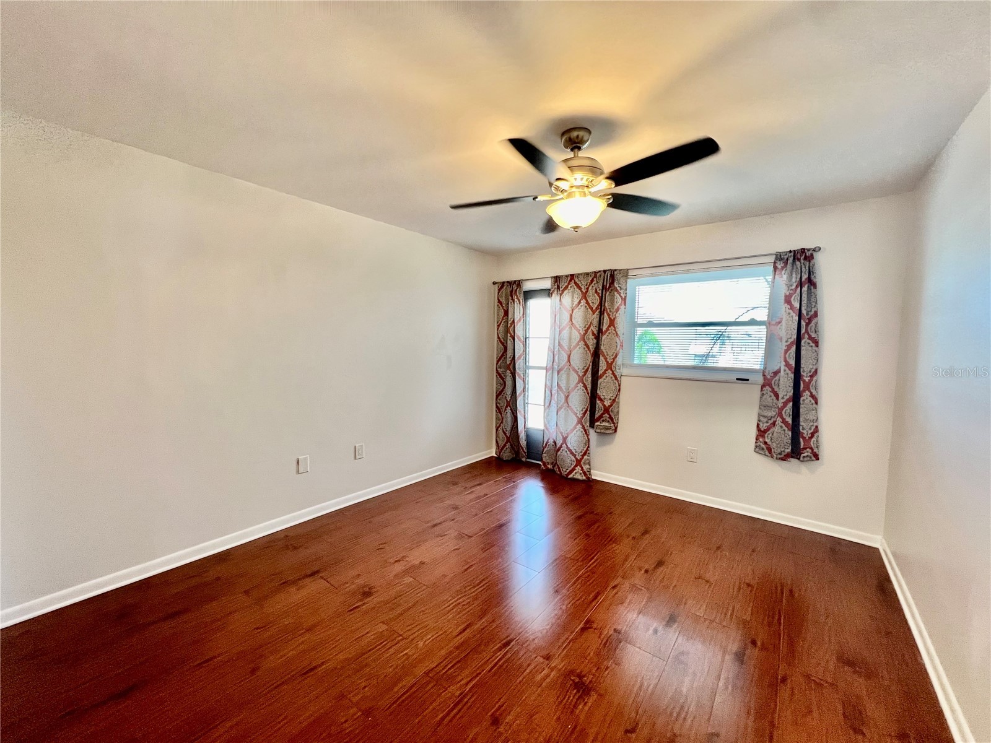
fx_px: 372
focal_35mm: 13
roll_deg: -0.4
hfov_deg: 106.2
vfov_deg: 89.9
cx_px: 496
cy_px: 372
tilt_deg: -3.5
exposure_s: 1/60
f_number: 1.8
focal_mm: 1.57
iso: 250
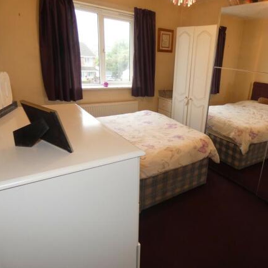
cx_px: 180
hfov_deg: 63.3
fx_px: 210
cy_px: 132
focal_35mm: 24
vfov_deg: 65.0
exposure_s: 1/60
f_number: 2.8
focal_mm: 3.6
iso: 320
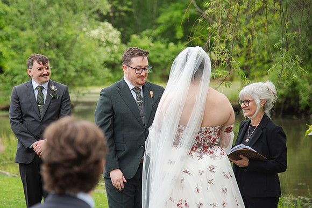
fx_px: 1123
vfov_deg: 10.6
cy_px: 90
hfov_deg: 15.8
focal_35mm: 130
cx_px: 120
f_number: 4
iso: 125
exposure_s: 1/400
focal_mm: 105
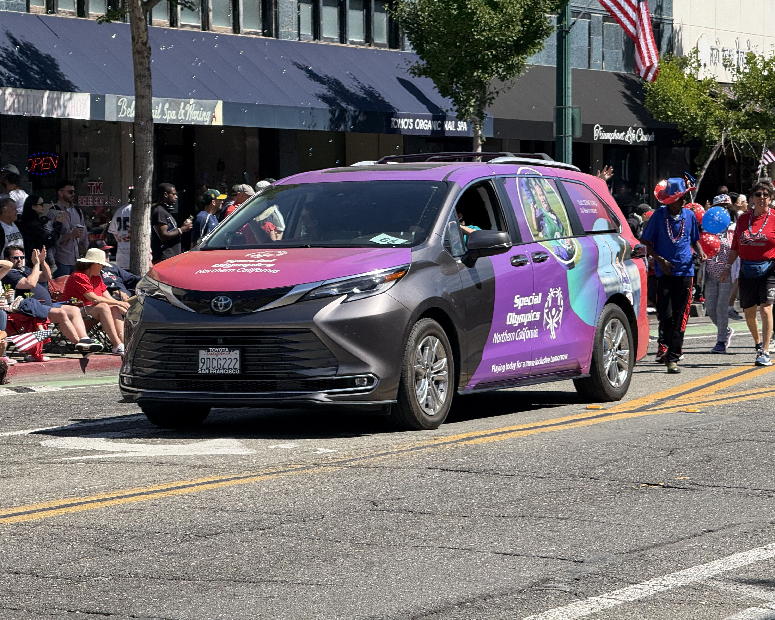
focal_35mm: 126
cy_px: 308
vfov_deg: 12.2
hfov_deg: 15.3
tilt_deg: -1.9
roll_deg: +0.1
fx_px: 2890
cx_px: 378
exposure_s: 1/977
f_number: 2.8
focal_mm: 15.66
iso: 50
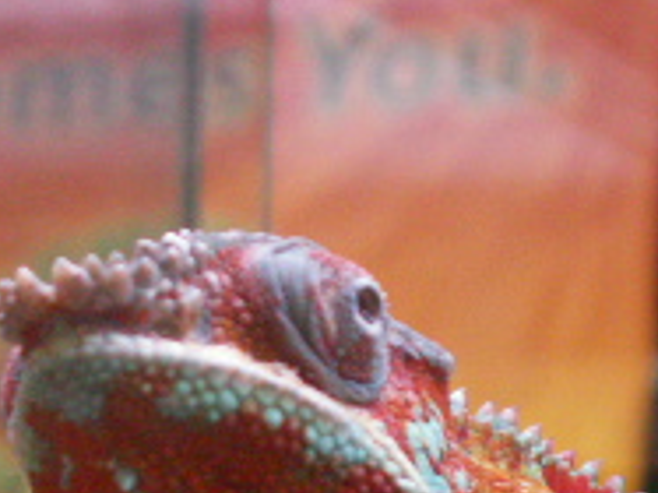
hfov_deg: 9.3
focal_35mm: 212
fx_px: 4027
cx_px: 345
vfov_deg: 6.9
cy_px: 659
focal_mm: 10.28
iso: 160
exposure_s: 1/30
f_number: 3.2
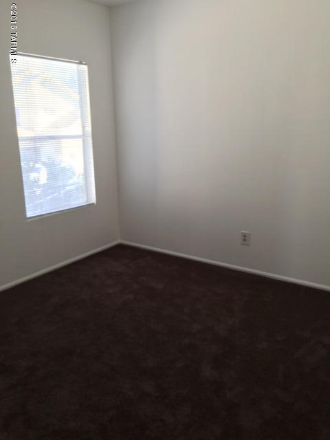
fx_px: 369
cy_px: 220
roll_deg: +0.6
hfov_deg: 48.2
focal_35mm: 29
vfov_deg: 61.7
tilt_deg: -13.3
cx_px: 165
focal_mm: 4.15
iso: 32
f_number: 2.2
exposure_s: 1/30
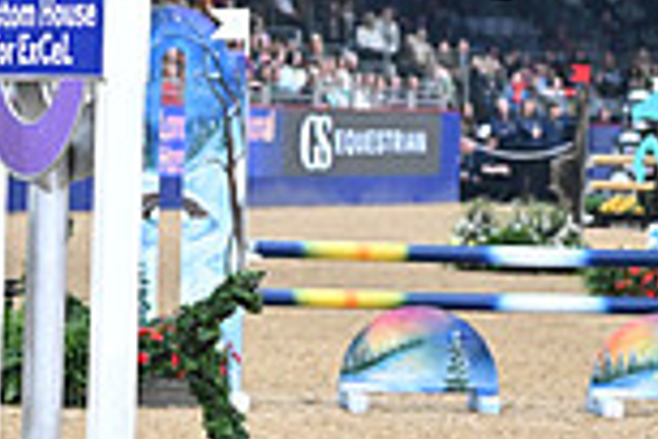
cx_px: -507
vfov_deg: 5.2
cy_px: 144
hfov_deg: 7.5
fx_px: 4862
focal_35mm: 266
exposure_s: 1/800
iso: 6400
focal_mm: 70
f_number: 3.5
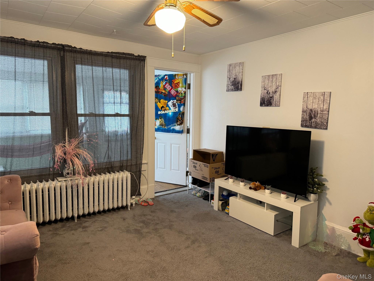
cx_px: 187
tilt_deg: -6.8
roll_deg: -0.9
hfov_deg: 71.6
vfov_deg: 56.8
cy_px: 140
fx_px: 259
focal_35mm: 24
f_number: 1.78
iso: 400
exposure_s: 1/60
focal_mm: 6.86
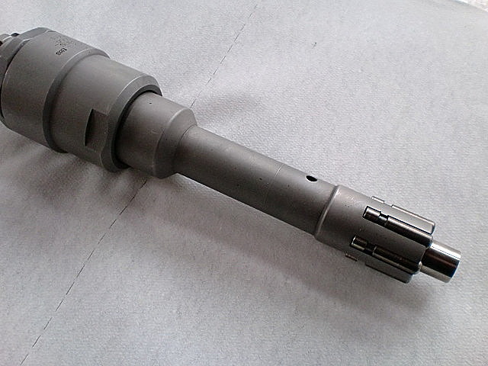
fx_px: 493
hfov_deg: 52.6
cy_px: 183
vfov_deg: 40.7
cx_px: 244
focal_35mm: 35
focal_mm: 6.3
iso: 200
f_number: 3.1
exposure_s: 1/60
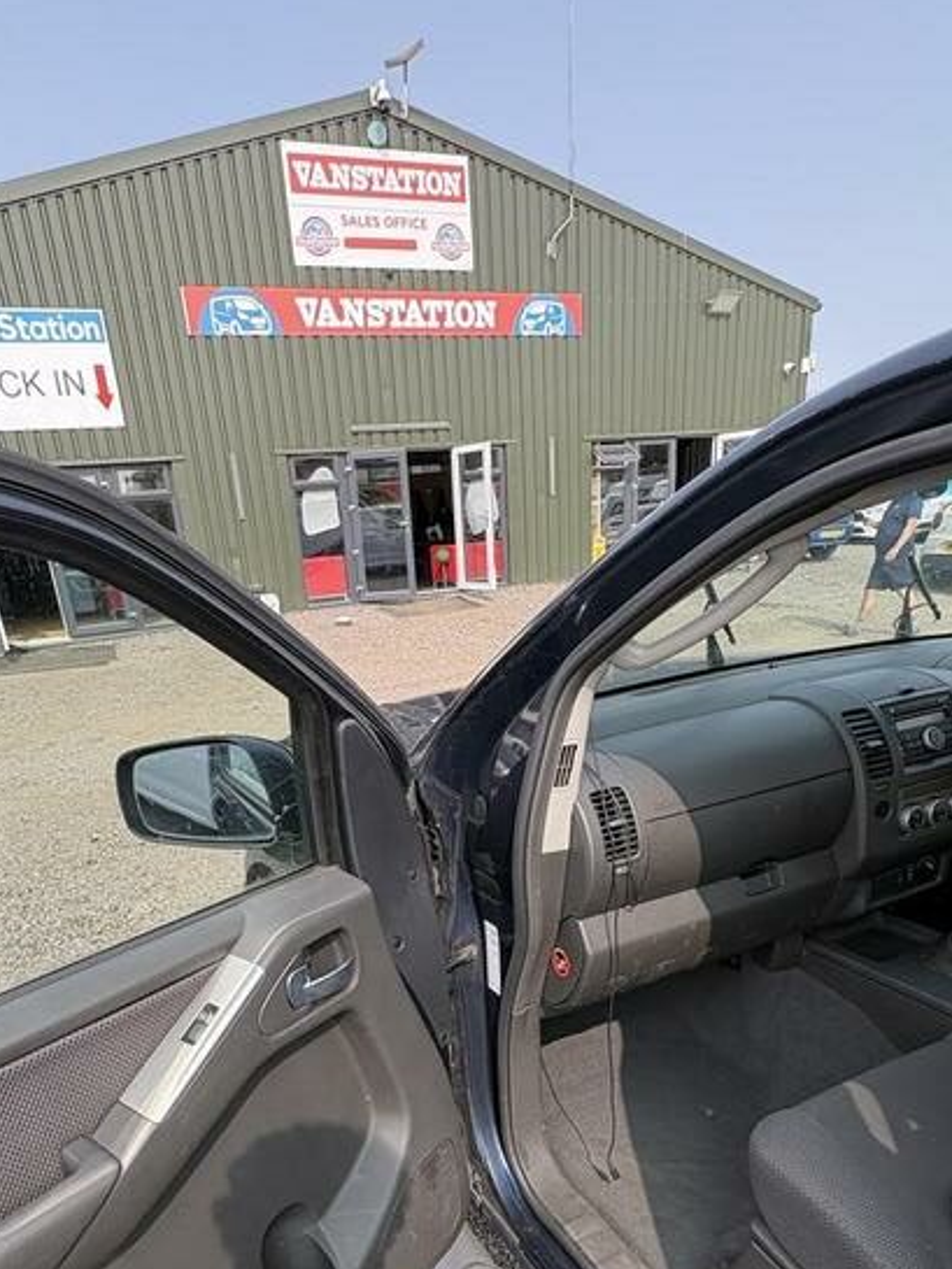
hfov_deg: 58.8
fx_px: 843
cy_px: 880
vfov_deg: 71.0
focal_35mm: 23
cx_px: 433
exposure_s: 1/430
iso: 50
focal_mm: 2.22
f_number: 2.2
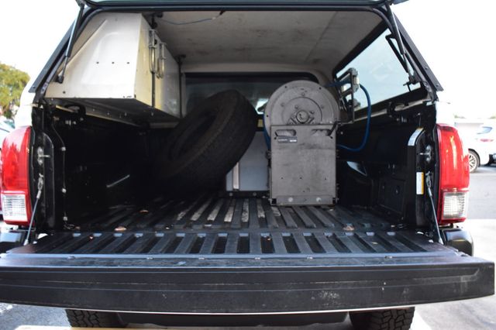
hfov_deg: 55.1
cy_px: 165
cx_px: 248
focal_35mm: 34
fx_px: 475
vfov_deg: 38.3
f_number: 3.8
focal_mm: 23
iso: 1600
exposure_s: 1/2.5
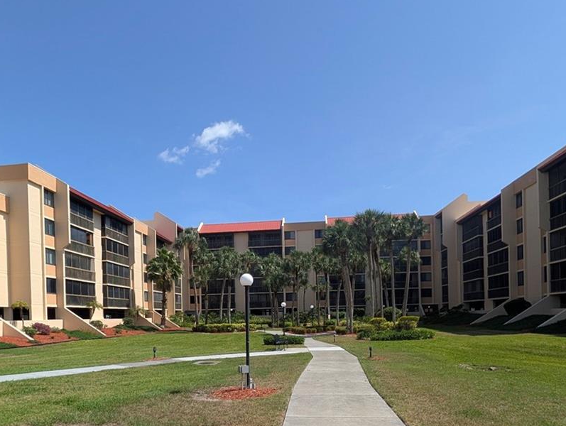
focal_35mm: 24
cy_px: 320
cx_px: 252
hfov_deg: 71.3
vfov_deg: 54.3
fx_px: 393
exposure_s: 1/2786
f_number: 1.7
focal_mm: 2.02
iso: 52
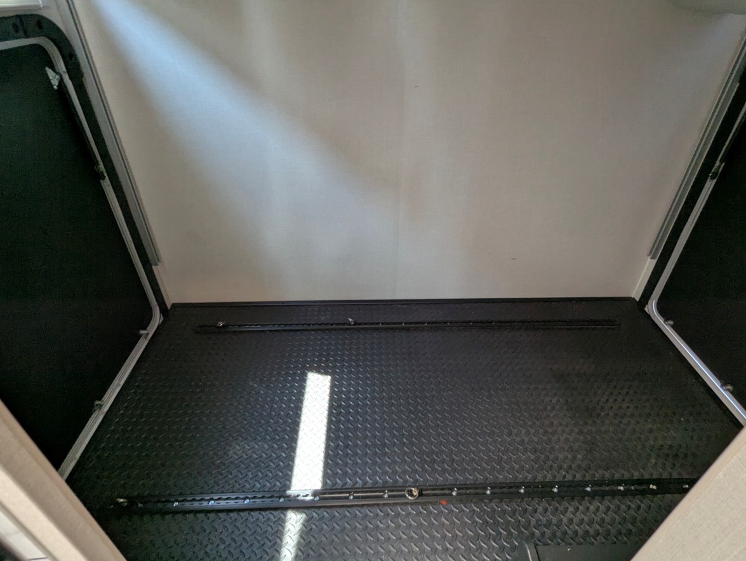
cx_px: 386
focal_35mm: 19
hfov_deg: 84.6
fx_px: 410
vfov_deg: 68.8
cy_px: 274
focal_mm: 2.35
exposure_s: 1/36.5
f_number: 2.2
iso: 117
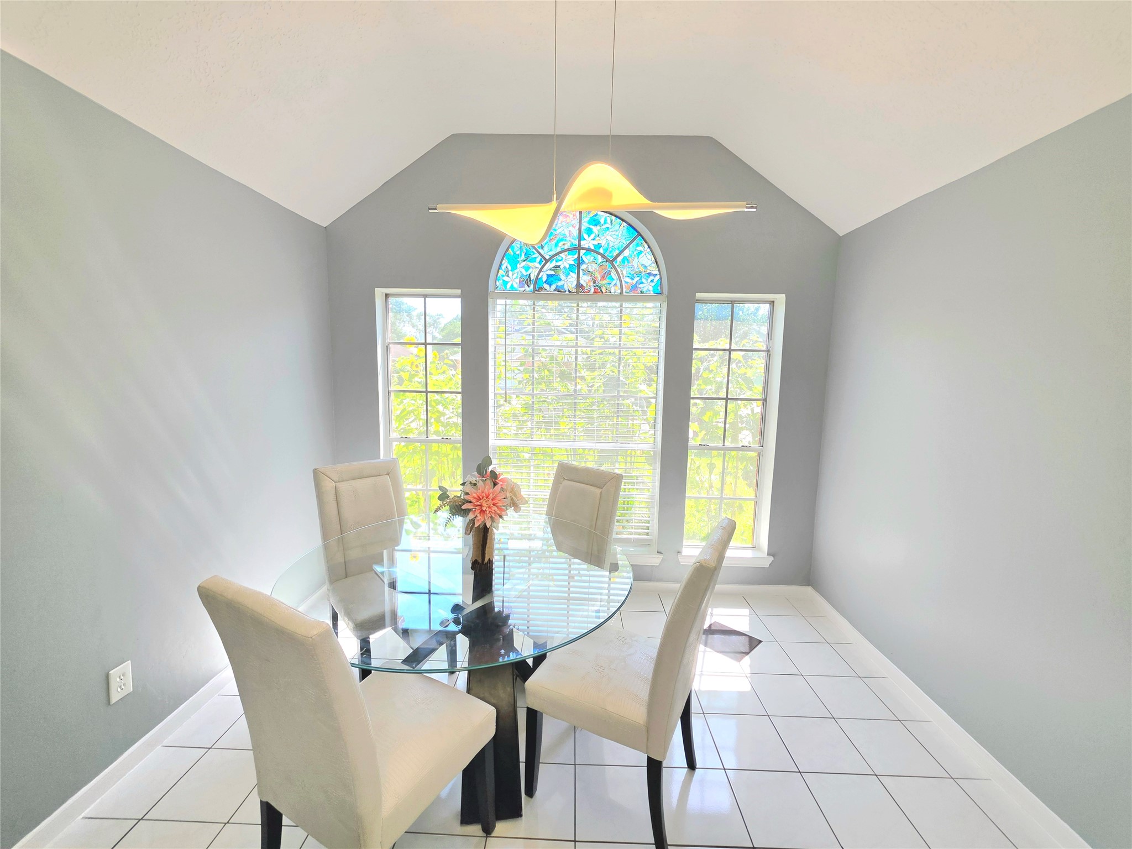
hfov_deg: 106.2
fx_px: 425
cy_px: 424
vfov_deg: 89.9
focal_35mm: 13
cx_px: 566
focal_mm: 2.2
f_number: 1.9
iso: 25
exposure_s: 1/120
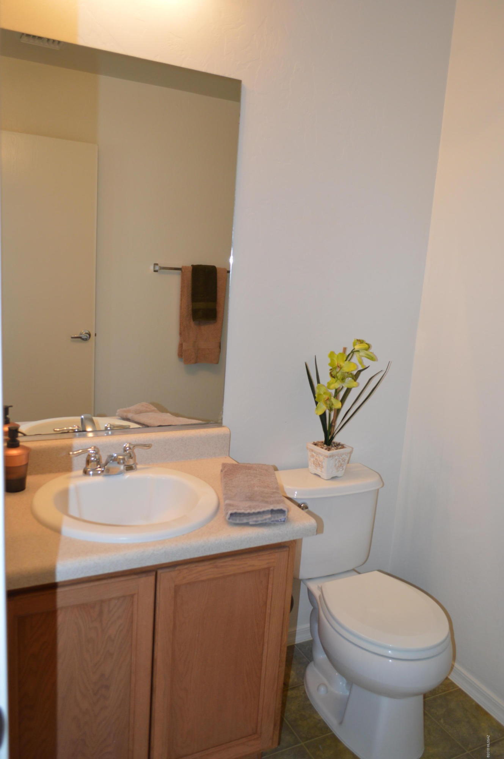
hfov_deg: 47.8
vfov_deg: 67.4
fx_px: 568
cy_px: 380
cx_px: 252
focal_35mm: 27
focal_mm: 18
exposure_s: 1/60
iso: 400
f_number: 4
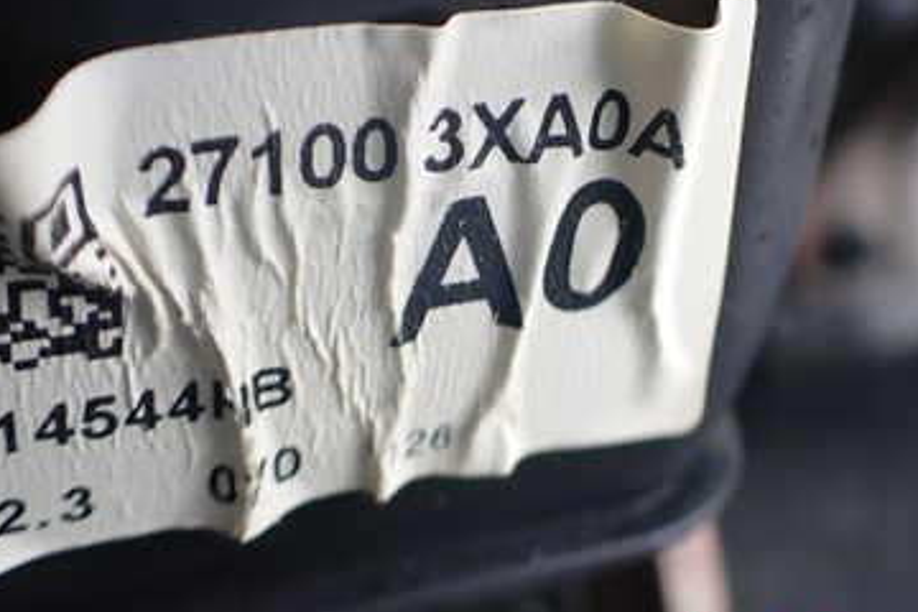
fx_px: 1326
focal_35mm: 52
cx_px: 510
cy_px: 105
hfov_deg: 38.1
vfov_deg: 25.5
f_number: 2.3
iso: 160
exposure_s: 1/125
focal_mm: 5.4
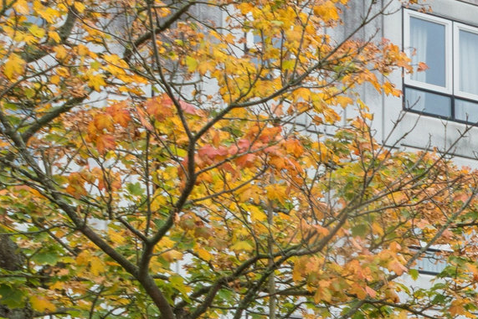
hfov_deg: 14.1
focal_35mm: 105
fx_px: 1394
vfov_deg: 12.2
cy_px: 529
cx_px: 1114
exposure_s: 1/30
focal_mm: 20
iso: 250
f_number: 14
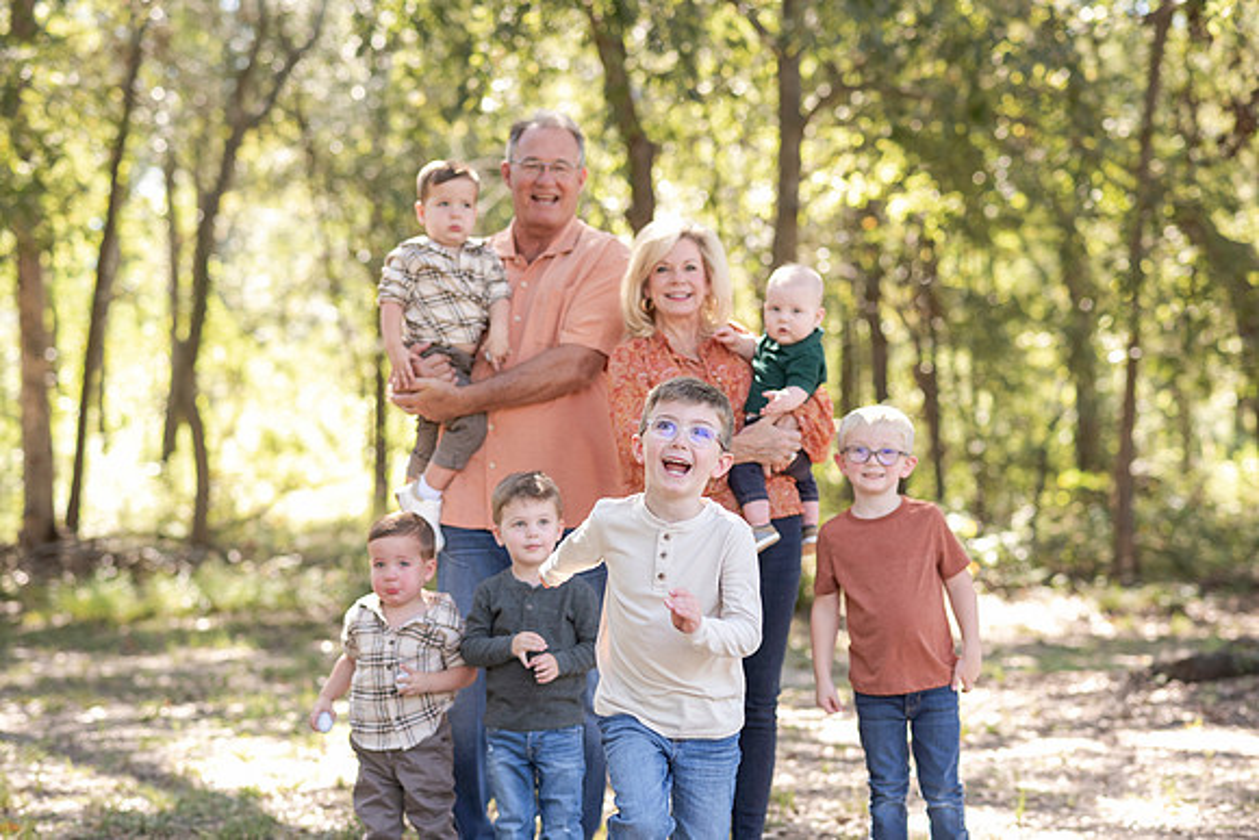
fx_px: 2973
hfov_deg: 23.9
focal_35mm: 85
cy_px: 420
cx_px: 630
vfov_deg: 16.1
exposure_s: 1/500
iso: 640
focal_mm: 85
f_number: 3.2
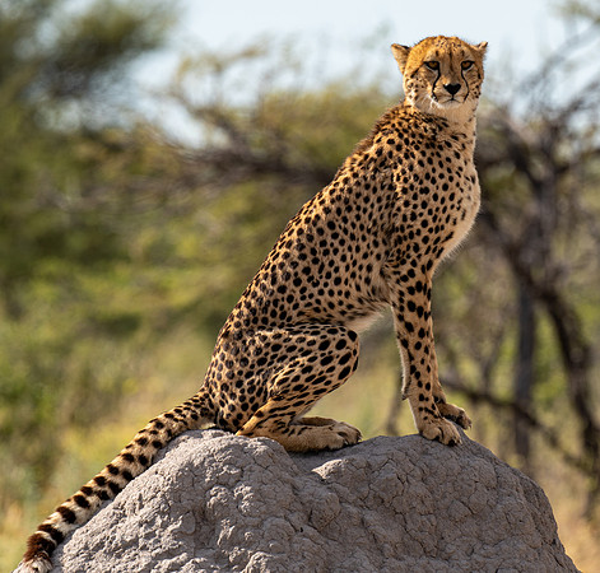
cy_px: 202
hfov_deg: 1.9
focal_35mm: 967
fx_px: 18540
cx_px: 393
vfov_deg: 1.8
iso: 100
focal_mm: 600
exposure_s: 1/200
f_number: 9
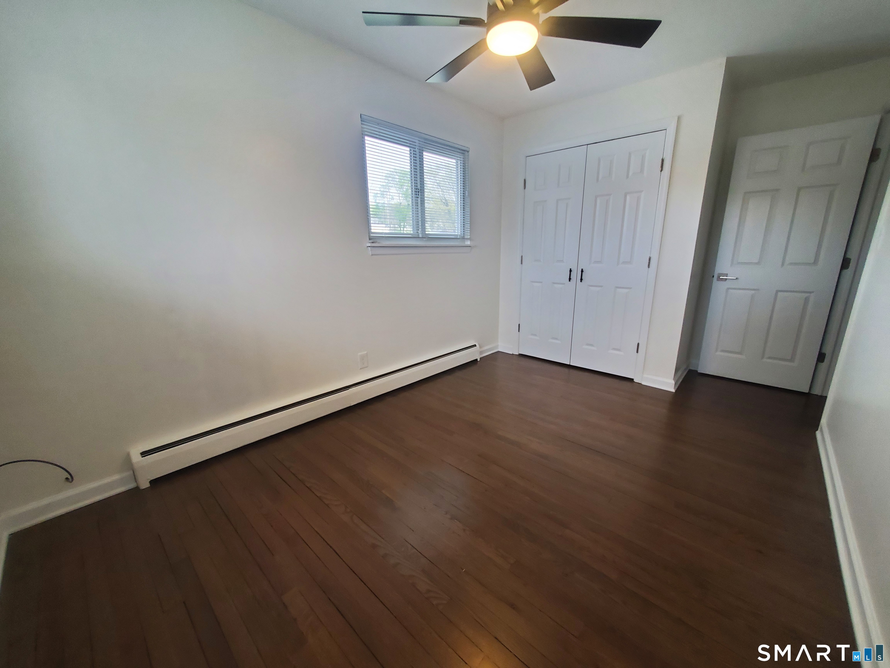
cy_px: 334
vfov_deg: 89.9
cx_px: 445
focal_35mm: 13
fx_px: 334
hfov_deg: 106.2
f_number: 2.2
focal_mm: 1.8
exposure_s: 1/60
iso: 160
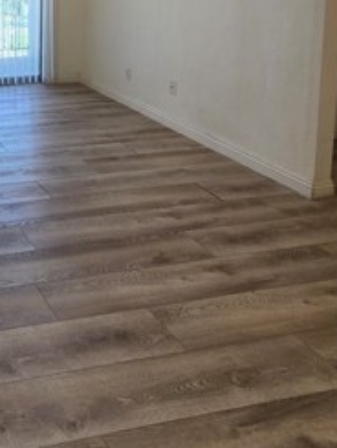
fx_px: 441
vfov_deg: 45.4
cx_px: -97
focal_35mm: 34
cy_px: -2
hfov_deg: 32.1
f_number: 2.2
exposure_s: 1/120
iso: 64
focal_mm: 2.2
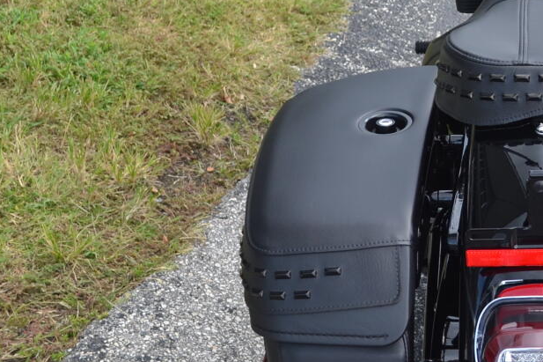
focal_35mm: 107
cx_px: 566
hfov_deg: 18.5
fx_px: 1613
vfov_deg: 12.8
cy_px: 112
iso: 110
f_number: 5.6
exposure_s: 1/125
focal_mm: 22
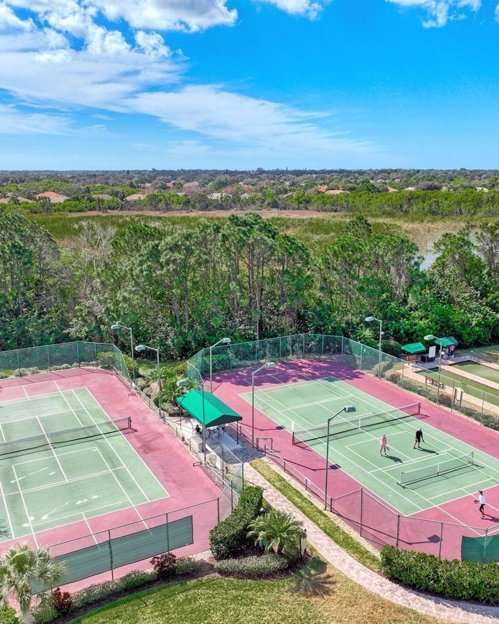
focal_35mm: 32
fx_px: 591
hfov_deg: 45.8
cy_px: 318
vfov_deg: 55.7
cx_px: 258
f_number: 2.8
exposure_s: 1/1250
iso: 100
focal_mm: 12.3
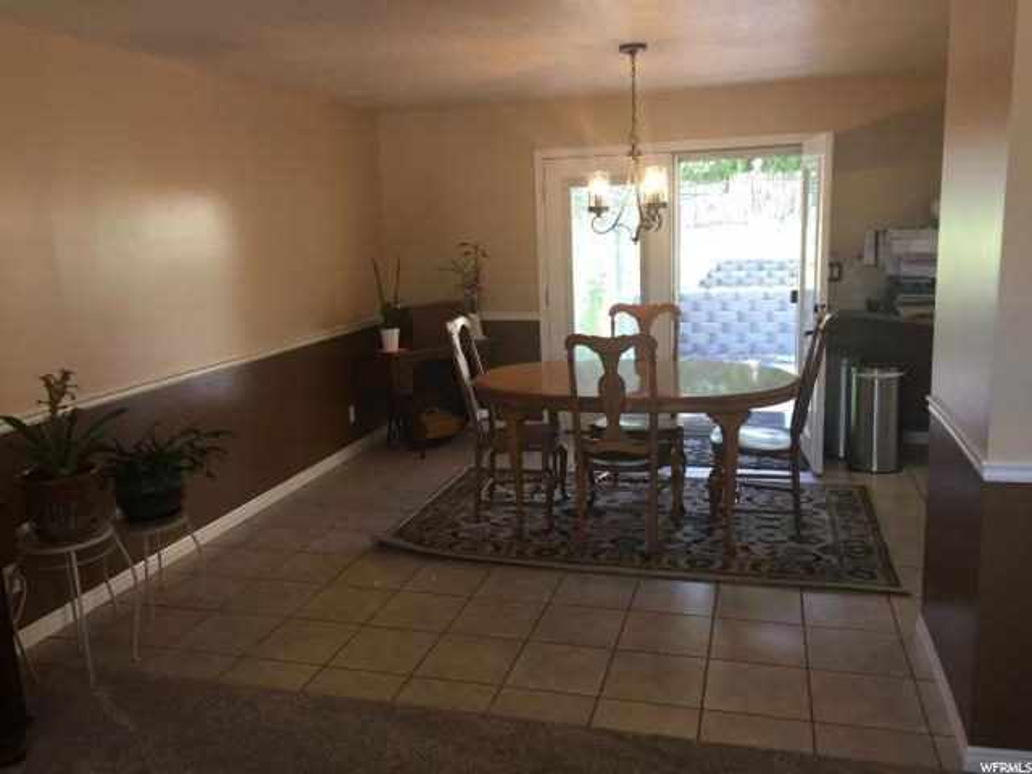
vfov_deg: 48.2
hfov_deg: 61.7
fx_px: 865
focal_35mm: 29
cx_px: 516
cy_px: 387
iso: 64
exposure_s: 1/30
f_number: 2.2
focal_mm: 4.15
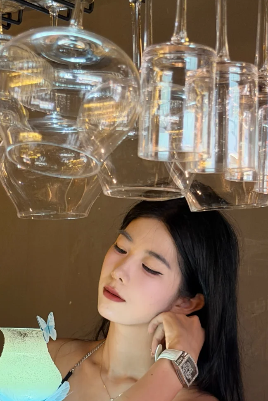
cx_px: 64
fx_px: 446
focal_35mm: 40
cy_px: 275
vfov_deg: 47.5
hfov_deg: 32.7
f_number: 1.5
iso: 125
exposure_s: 1/60
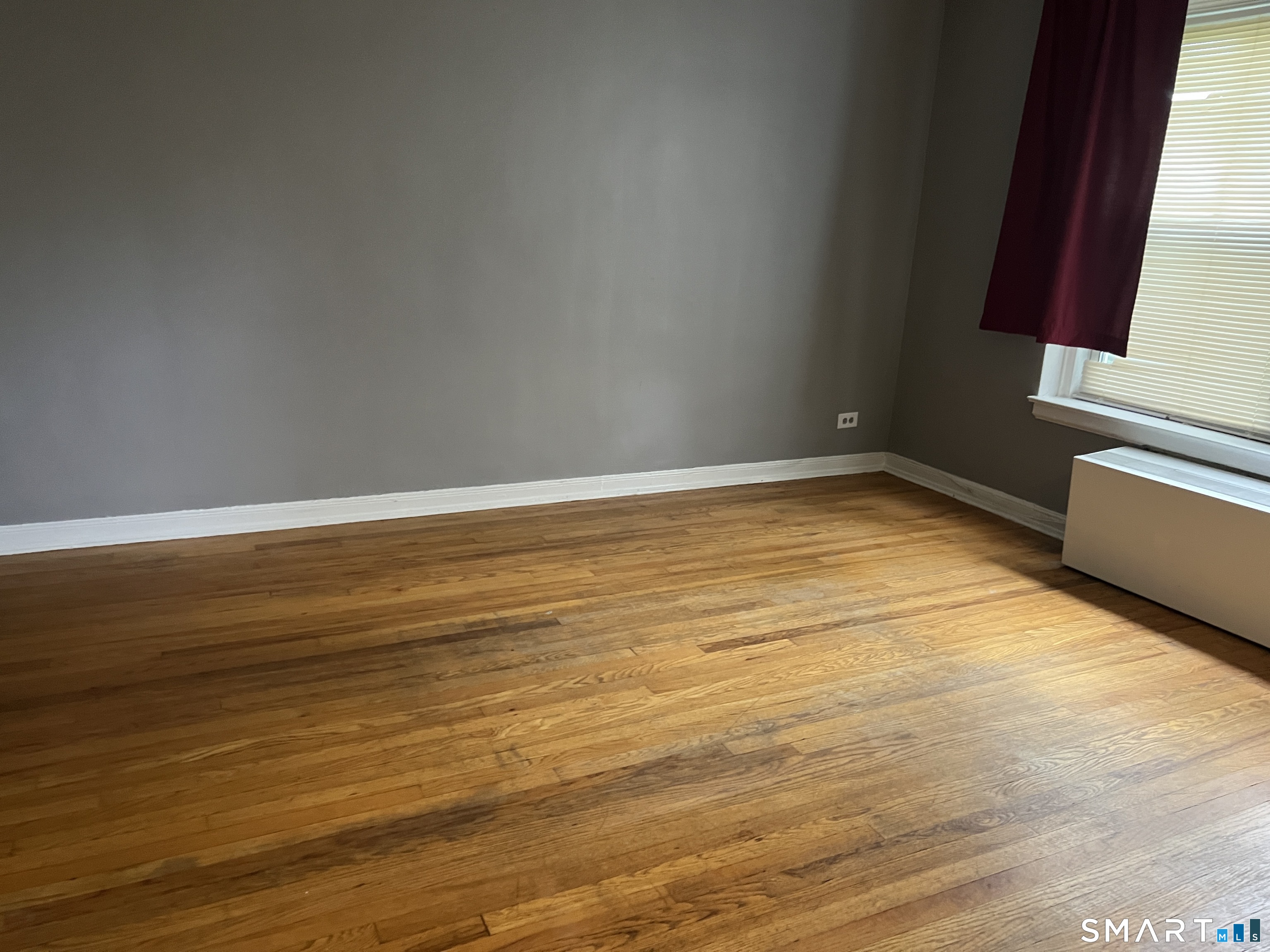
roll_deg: -1.8
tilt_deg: -16.6
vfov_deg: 53.1
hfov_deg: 67.3
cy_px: 476
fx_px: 954
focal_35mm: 26
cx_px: 635
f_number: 1.5
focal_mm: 5.7
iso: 500
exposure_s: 1/60
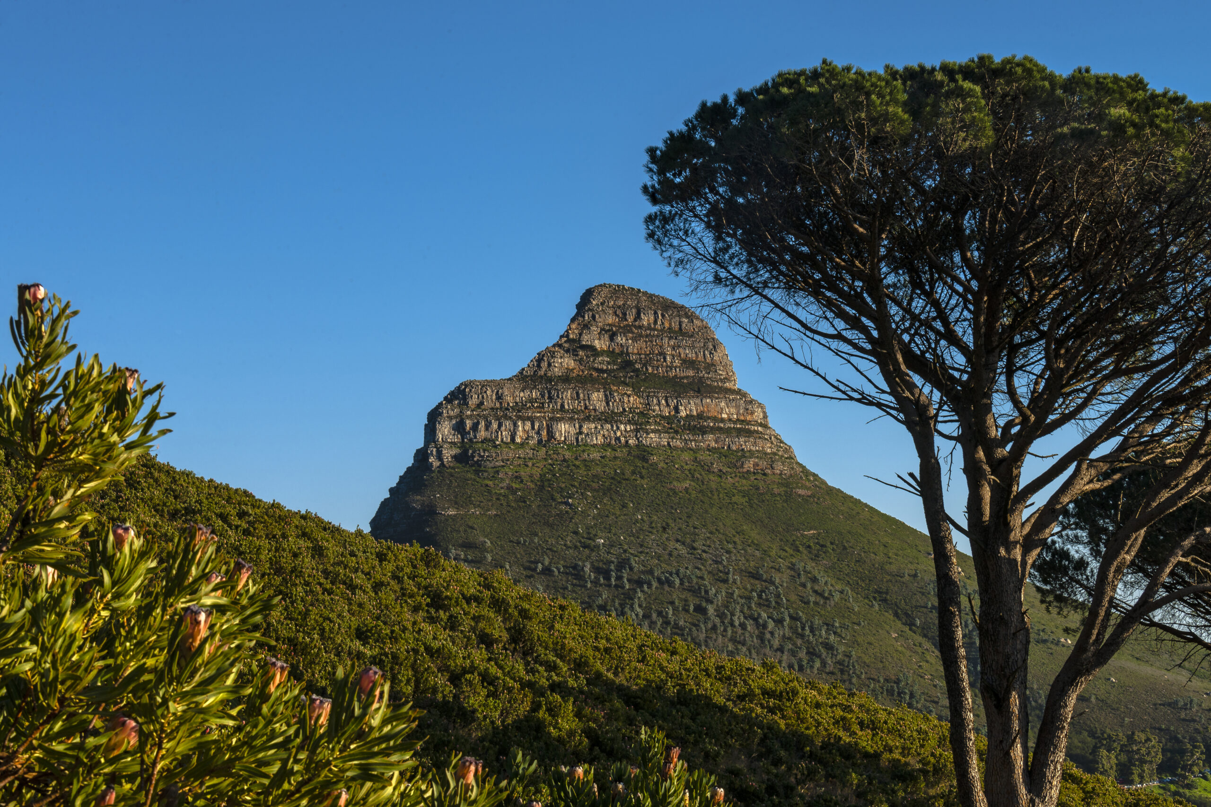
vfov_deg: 20.0
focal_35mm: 68
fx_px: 2287
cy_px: 404
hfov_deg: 29.7
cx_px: 606
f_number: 13
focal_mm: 68
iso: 100
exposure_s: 1/45
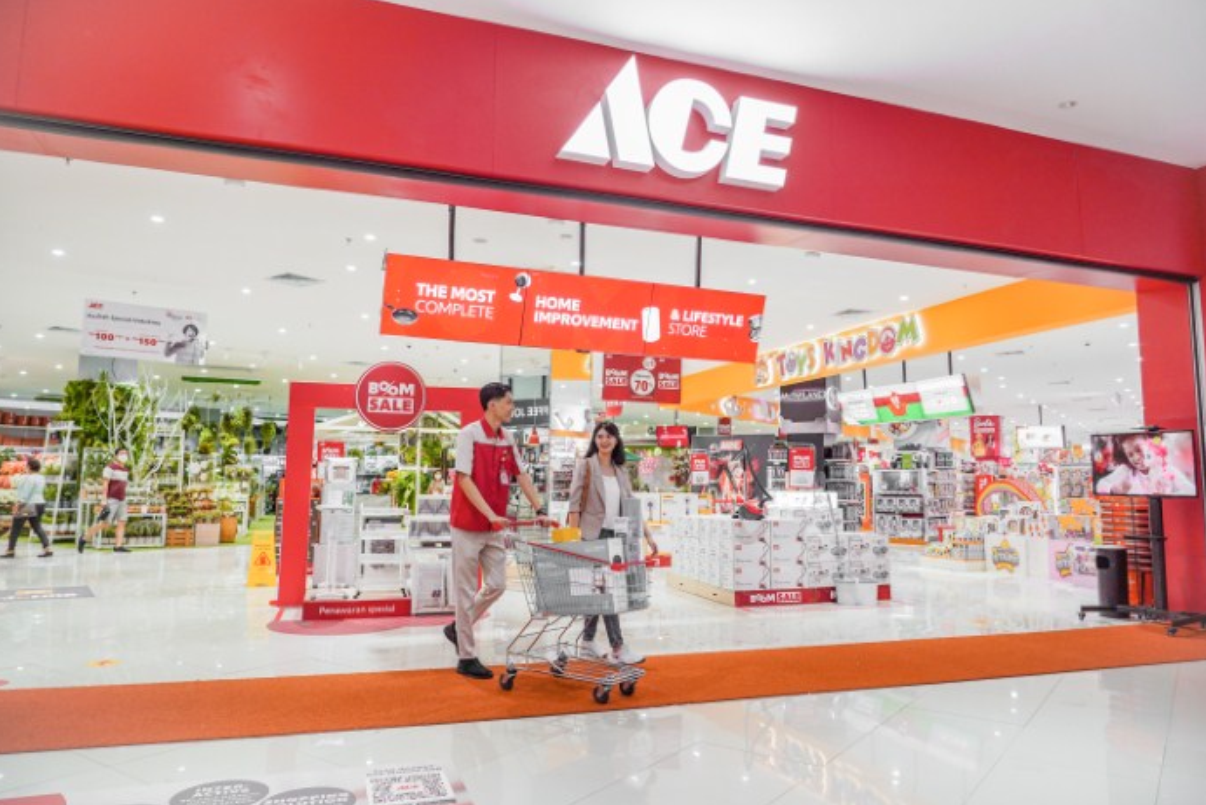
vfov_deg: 51.3
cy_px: 388
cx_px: 618
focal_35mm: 25
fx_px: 838
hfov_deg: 71.5
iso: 1600
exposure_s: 1/125
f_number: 4.5
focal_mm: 24
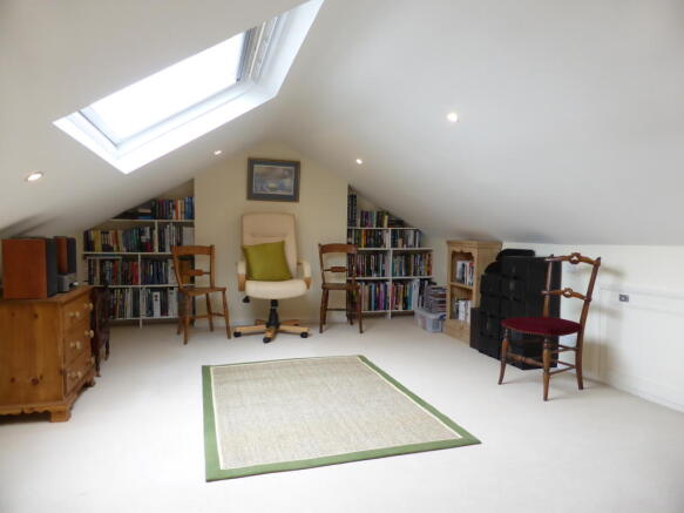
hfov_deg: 71.6
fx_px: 474
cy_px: 256
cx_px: 342
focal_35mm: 24
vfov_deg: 56.8
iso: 250
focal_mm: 4.3
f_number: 3.3
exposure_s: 1/60
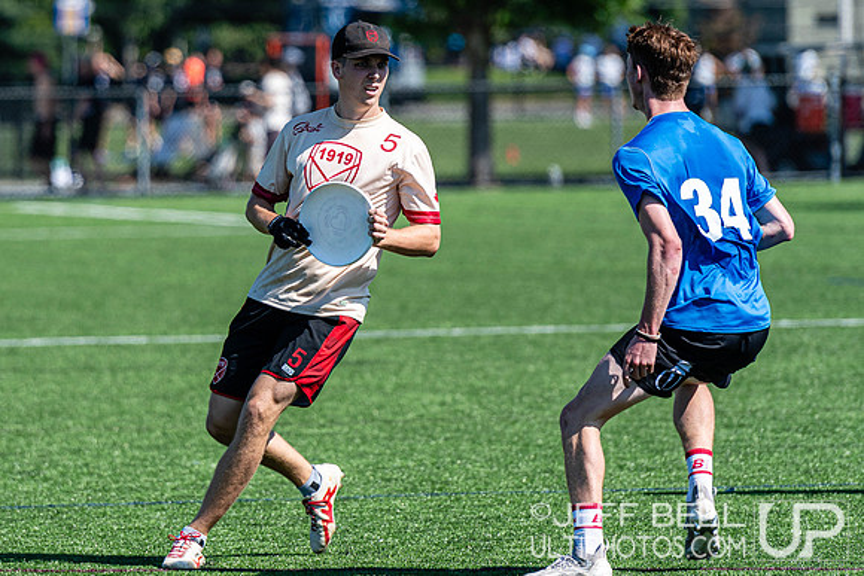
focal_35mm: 406
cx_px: 279
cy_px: 186
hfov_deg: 5.1
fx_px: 9753
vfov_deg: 3.4
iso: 100
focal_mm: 200
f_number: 3.2
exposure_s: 1/1600
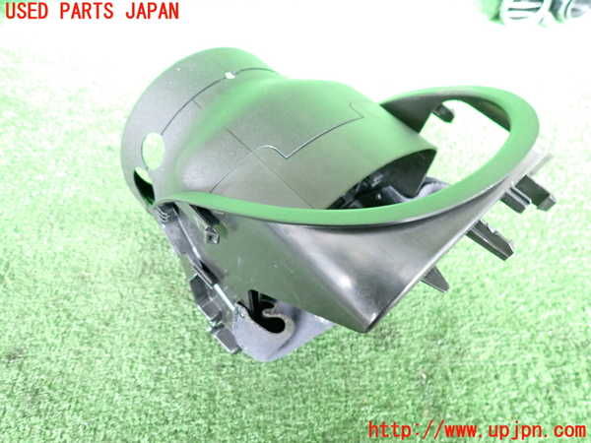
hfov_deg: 69.4
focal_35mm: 25
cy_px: 222
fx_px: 427
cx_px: 296
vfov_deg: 54.9
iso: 640
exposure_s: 1/30
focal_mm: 4.5
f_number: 2
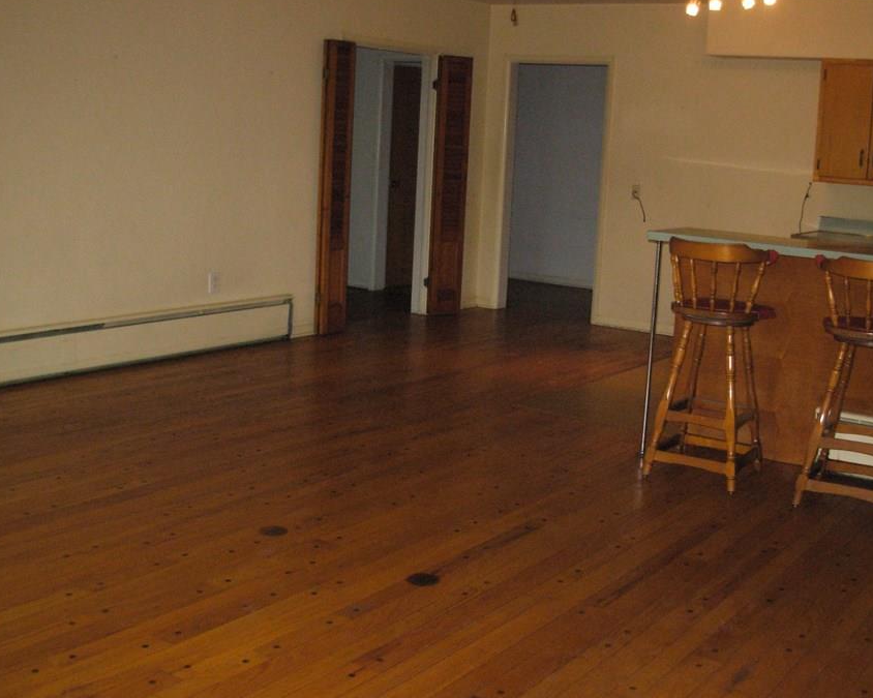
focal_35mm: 45
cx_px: 436
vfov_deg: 33.4
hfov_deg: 41.2
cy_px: 317
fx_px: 1163
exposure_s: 1/161
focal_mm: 6.3
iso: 400
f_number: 2.9
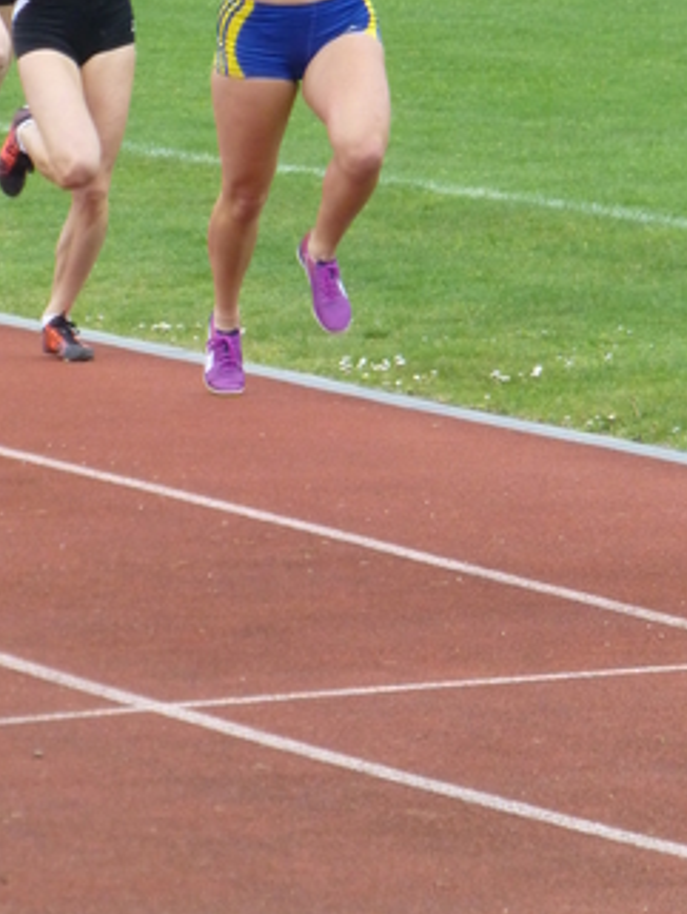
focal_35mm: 388
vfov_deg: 5.1
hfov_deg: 3.8
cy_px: 182
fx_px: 10260
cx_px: 227
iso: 400
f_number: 5.6
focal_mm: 41.3
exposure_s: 1/400
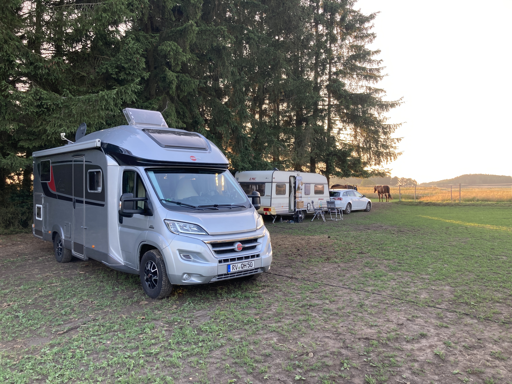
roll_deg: +0.6
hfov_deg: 63.4
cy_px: 192
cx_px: 256
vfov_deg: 49.7
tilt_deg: +0.6
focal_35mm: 28
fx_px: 414
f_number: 1.8
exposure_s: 1/121
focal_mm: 3.99
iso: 40
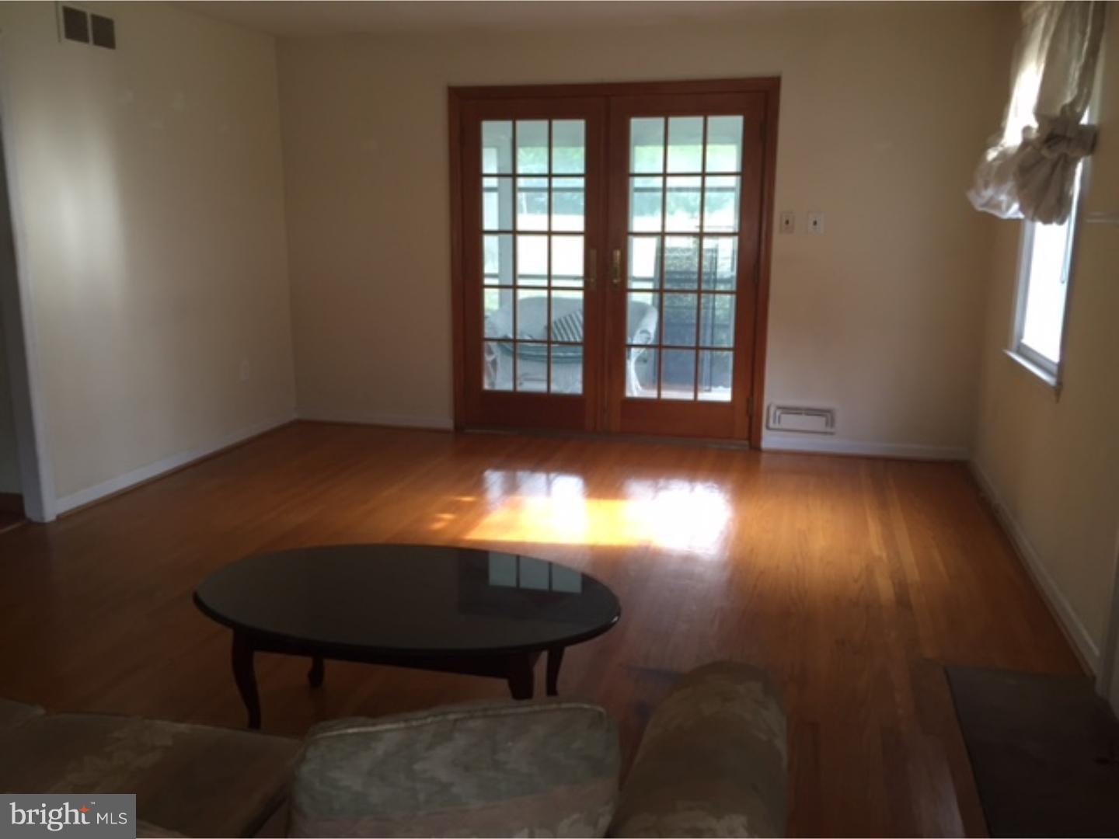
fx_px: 937
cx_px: 560
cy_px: 420
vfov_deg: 48.2
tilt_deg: -12.7
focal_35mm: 29
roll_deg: -0.4
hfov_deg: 61.7
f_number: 2.2
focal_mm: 4.15
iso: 64
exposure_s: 1/30
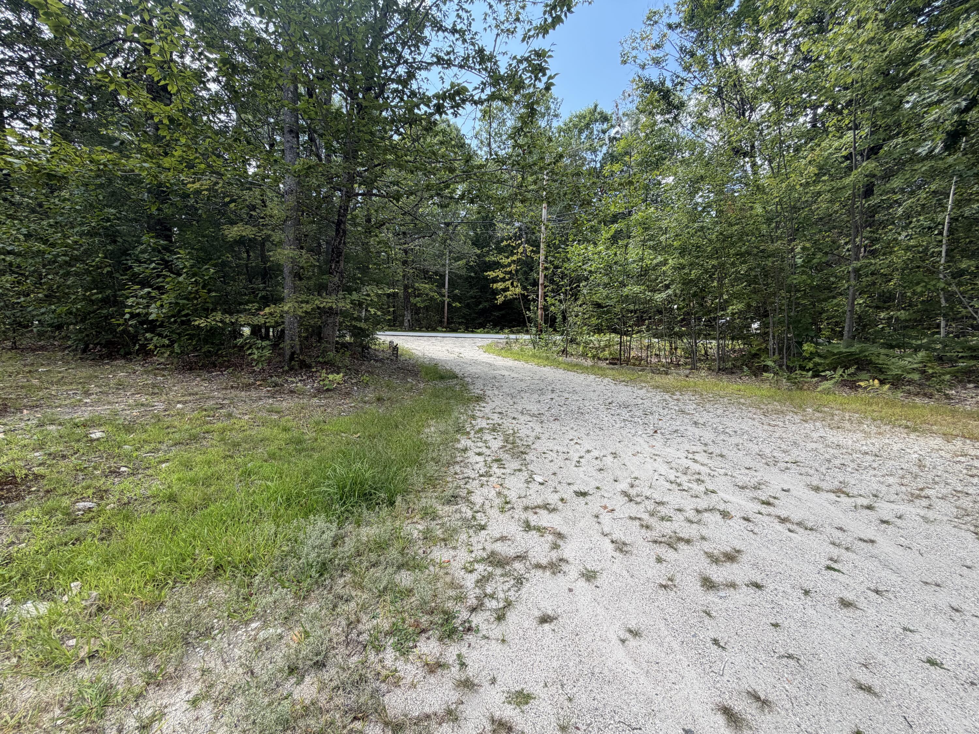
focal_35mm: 14
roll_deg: +1.1
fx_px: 396
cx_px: 490
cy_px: 367
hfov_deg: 102.1
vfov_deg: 85.7
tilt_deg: -5.3
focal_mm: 2.22
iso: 50
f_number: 2.2
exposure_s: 1/413
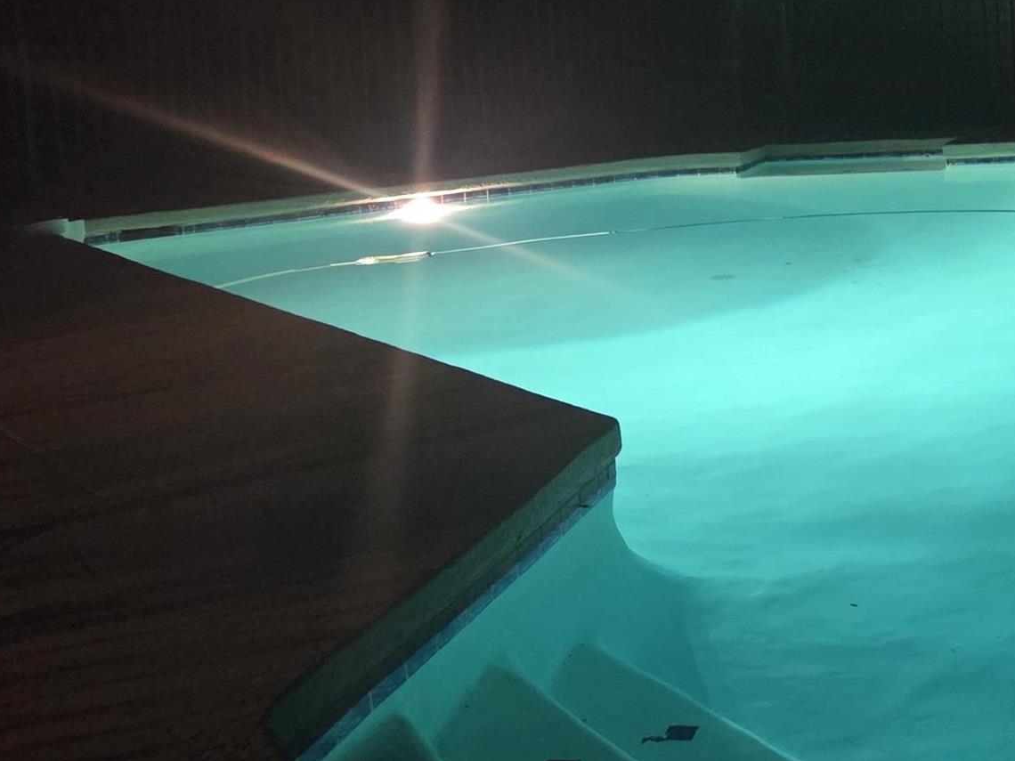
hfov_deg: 29.0
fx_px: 1818
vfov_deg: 23.2
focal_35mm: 62
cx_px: 1043
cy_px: 124
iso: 1600
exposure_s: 1/40
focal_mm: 5.4
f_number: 1.8
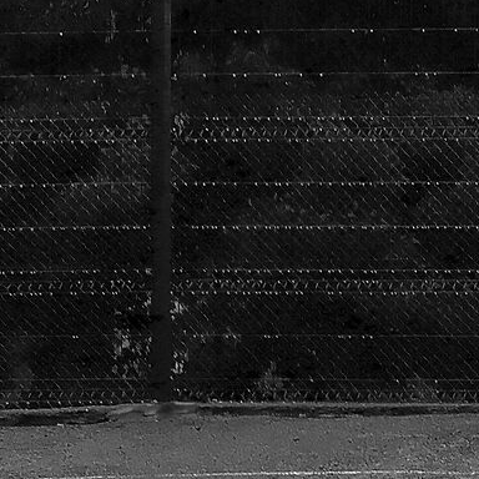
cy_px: -86
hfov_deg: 8.1
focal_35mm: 186
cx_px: 1417
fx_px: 2912
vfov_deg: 9.3
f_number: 4.5
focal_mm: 23
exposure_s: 1/450
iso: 400
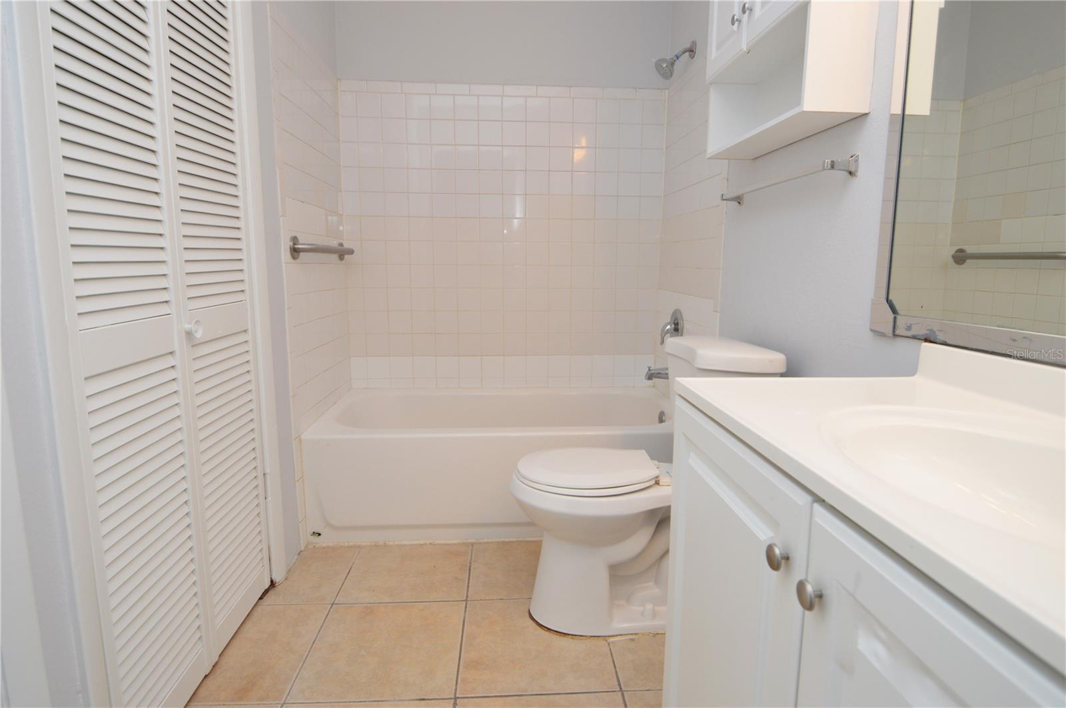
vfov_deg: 67.3
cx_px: 533
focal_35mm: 18
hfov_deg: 90.1
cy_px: 354
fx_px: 532
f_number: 4.5
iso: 400
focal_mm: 12
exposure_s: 1/80
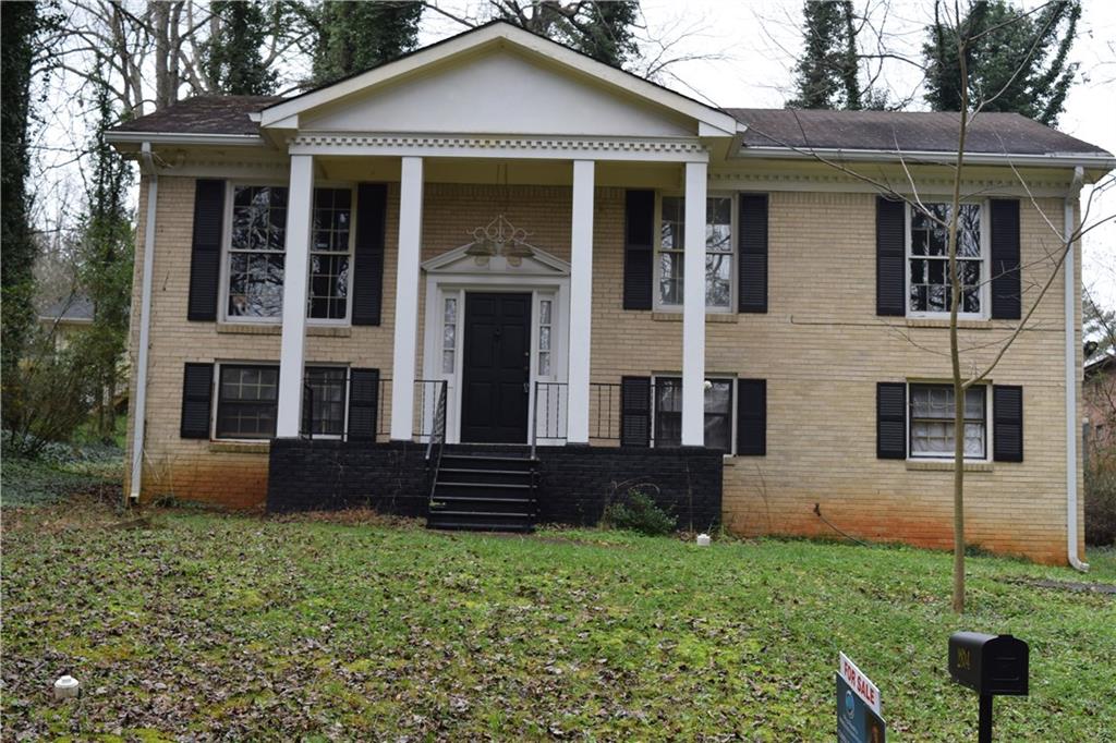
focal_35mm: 57
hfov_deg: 35.1
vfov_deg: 23.8
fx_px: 1766
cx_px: 558
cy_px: 372
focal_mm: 38
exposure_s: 1/200
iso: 400
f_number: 7.1
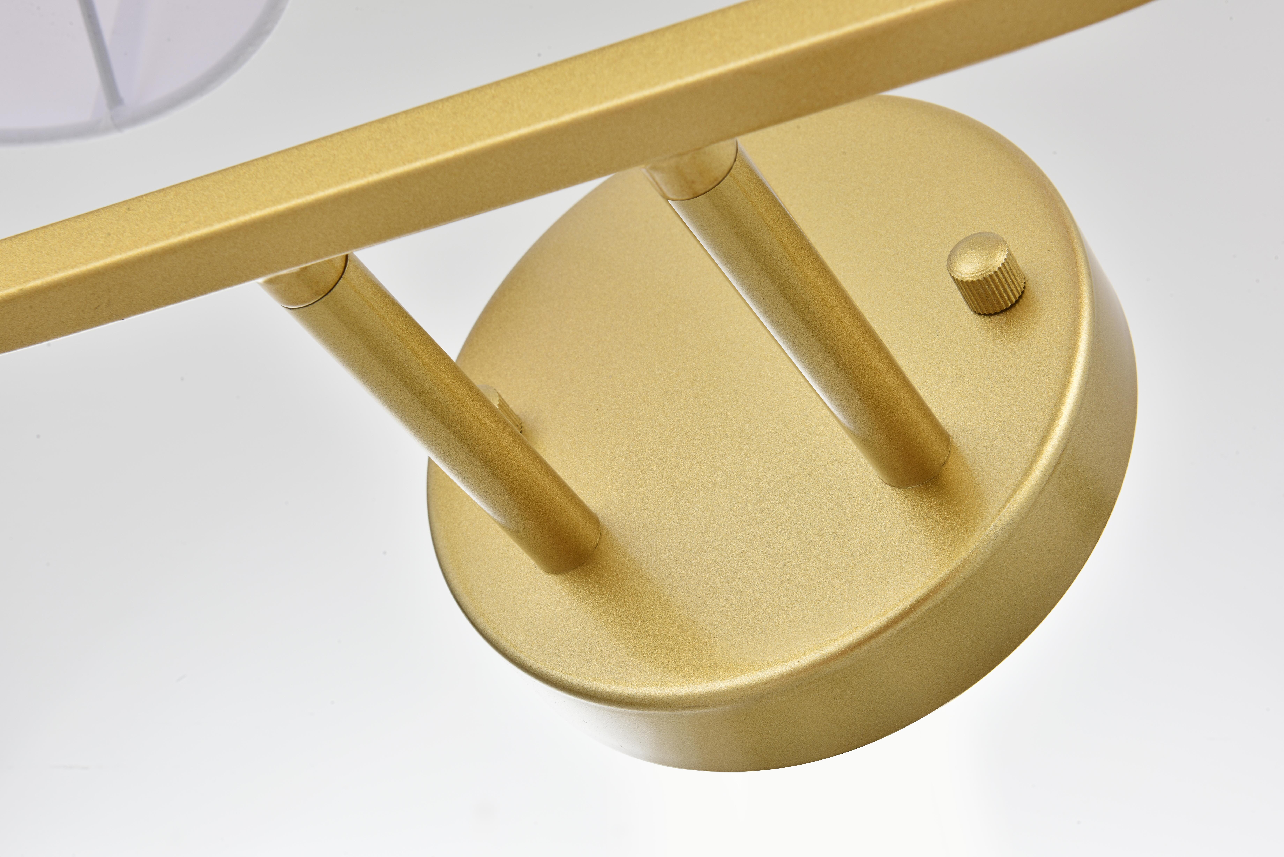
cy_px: 428
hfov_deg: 28.8
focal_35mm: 70
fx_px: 2497
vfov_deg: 19.5
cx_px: 642
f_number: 22
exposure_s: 1/100
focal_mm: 70
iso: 80
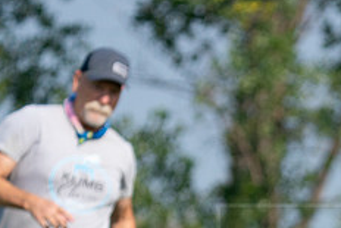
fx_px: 4729
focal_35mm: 499
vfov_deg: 2.8
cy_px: 277
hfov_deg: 4.1
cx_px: 357
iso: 1000
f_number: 5.6
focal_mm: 200
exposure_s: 1/4000
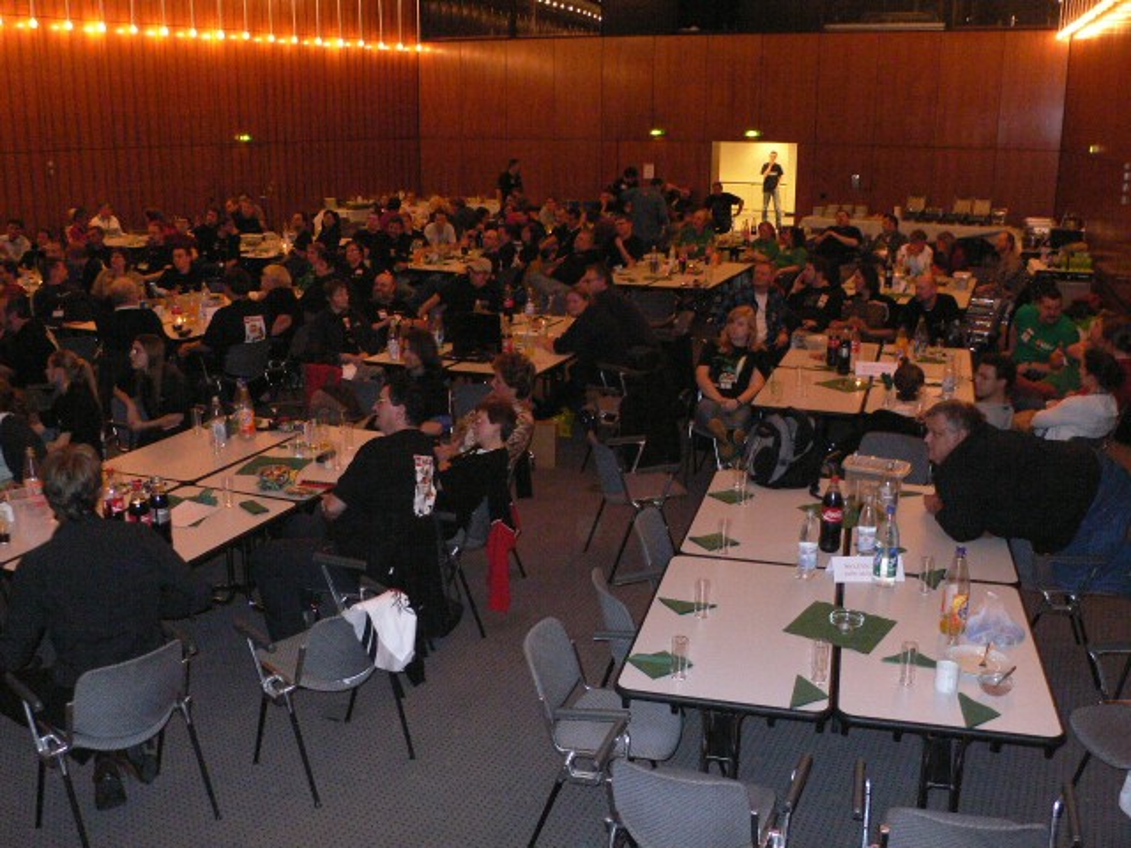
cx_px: 566
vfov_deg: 41.8
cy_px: 424
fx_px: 1111
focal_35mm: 34
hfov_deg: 54.0
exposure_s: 1/30
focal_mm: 6.3
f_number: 2.8
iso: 400
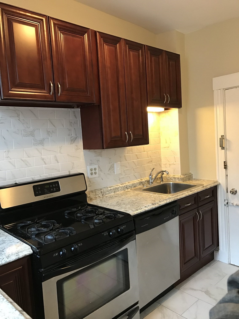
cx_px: 120
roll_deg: +2.7
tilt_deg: -4.6
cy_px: 160
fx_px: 258
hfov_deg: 49.7
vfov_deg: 63.4
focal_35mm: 28
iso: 50
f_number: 1.8
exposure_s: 1/15
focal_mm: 3.99
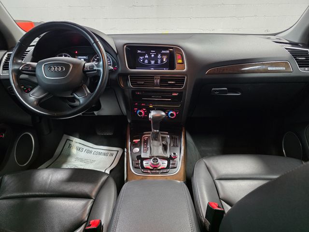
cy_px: 116
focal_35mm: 23
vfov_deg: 58.9
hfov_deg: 73.9
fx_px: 205
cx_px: 154
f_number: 1.7
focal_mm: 6.3
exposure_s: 1/120
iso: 640
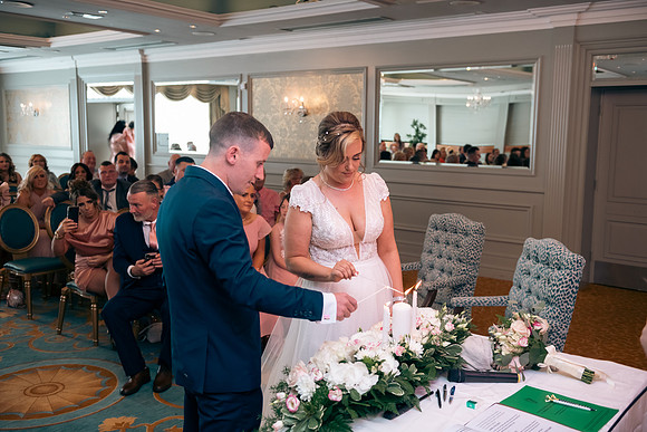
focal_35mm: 36
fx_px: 647
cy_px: 216
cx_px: 324
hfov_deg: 53.1
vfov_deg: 36.9
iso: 640
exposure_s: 1/160
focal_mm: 36
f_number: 3.5
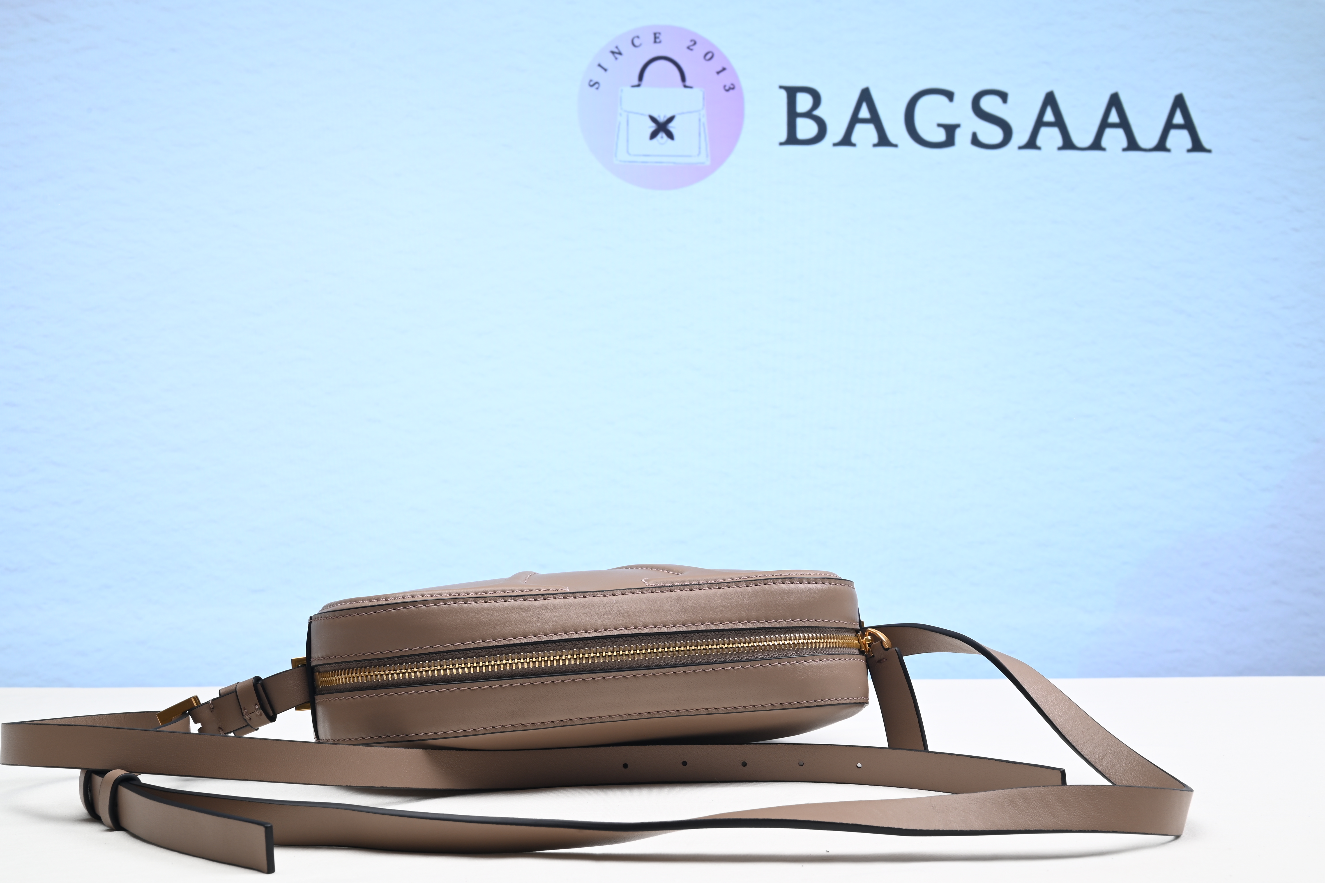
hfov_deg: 46.4
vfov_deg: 31.9
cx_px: 667
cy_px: 432
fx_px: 1546
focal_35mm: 42
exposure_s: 1/2
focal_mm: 41
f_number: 16
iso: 100
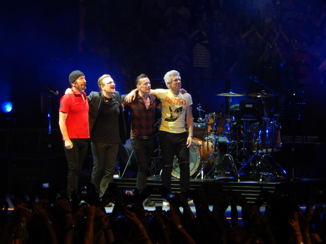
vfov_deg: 5.6
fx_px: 2515
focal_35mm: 267
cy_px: 122
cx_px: 163
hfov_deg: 7.4
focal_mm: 47.8
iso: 400
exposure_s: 1/60
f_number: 5.9
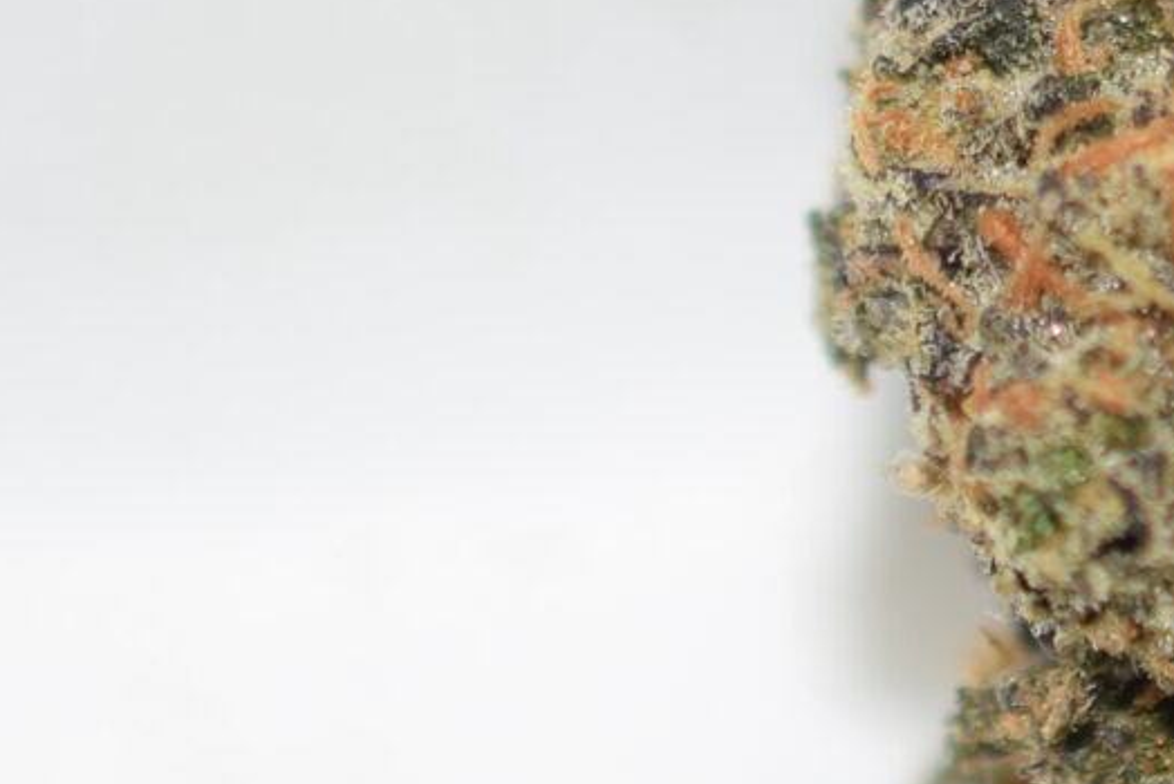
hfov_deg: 6.9
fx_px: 9560
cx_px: 1853
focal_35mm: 293
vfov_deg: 4.7
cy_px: 427
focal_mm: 40
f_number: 3.2
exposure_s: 1/60
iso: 100
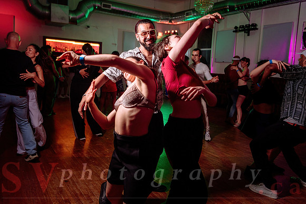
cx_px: 140
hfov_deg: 62.9
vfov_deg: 44.5
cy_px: 93
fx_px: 249
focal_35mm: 29
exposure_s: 1/30
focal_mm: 27
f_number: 2.8
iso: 800
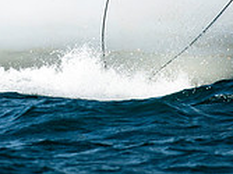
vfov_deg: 0.7
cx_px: 13
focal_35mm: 2010
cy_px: -94
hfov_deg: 1.0
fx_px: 13520
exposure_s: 1/3200
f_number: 5
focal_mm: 400
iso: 400
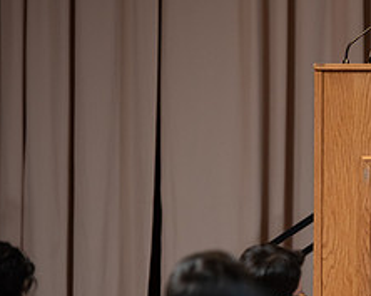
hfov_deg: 4.9
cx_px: 435
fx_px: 4310
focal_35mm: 393
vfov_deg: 3.9
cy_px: 171
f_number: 3.5
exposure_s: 1/200
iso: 1250
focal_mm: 160
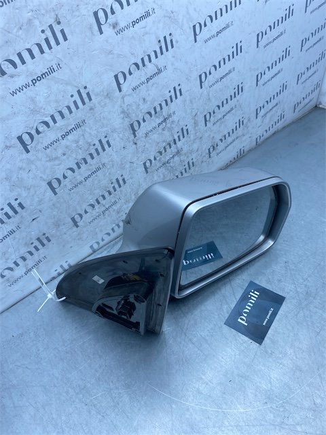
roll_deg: +4.5
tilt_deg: -43.5
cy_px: 218
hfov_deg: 53.1
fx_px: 326
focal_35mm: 26
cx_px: 163
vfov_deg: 67.3
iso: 32
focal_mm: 4.25
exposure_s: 1/919
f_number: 1.8
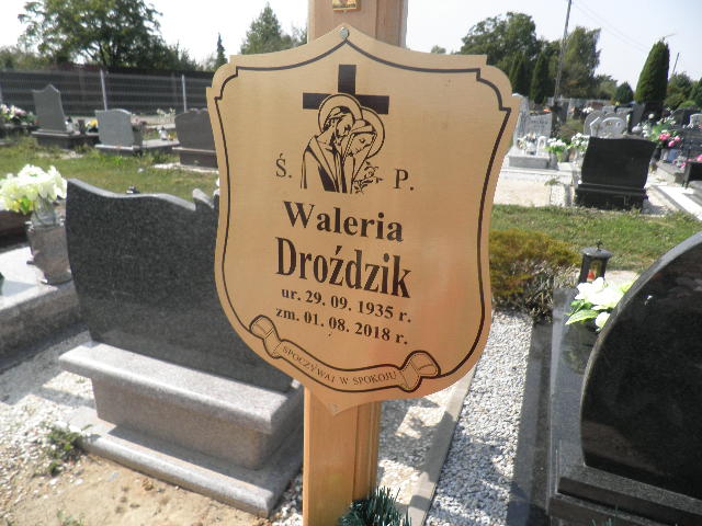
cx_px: 351
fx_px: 487
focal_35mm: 24
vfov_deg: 56.8
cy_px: 263
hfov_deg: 71.6
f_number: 8.3
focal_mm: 4.3
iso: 64
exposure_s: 1/100
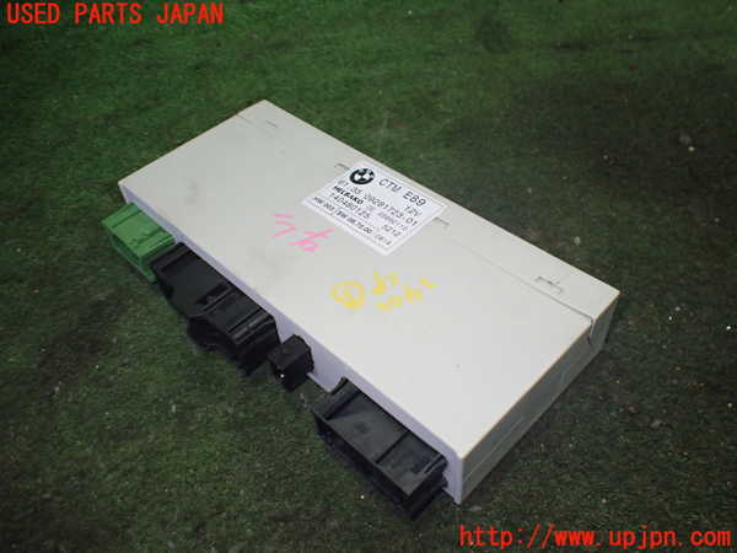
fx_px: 639
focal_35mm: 30
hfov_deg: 60.0
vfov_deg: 46.8
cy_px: 276
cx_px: 368
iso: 800
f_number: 2.3
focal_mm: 5.4
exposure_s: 1/125
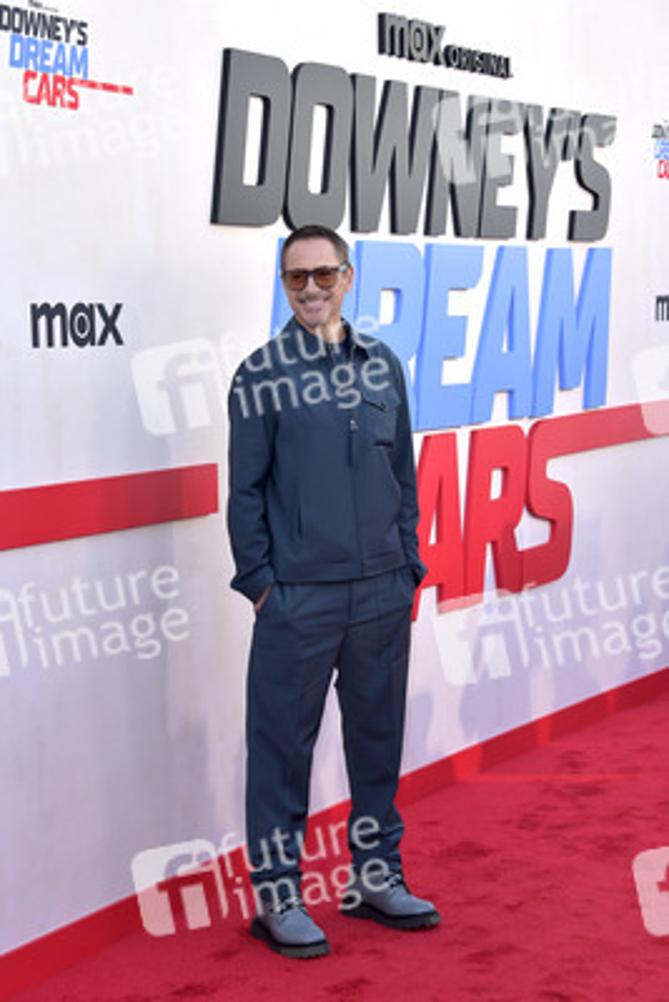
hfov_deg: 18.9
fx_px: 2005
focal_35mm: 72
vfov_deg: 28.1
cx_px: 334
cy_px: 501
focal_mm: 72
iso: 250
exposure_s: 1/250
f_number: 6.3
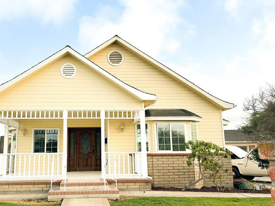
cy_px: 105
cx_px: 104
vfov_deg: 41.8
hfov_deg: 53.4
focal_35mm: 34
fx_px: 270
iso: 50
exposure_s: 1/1900
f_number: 1.5
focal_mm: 5.7
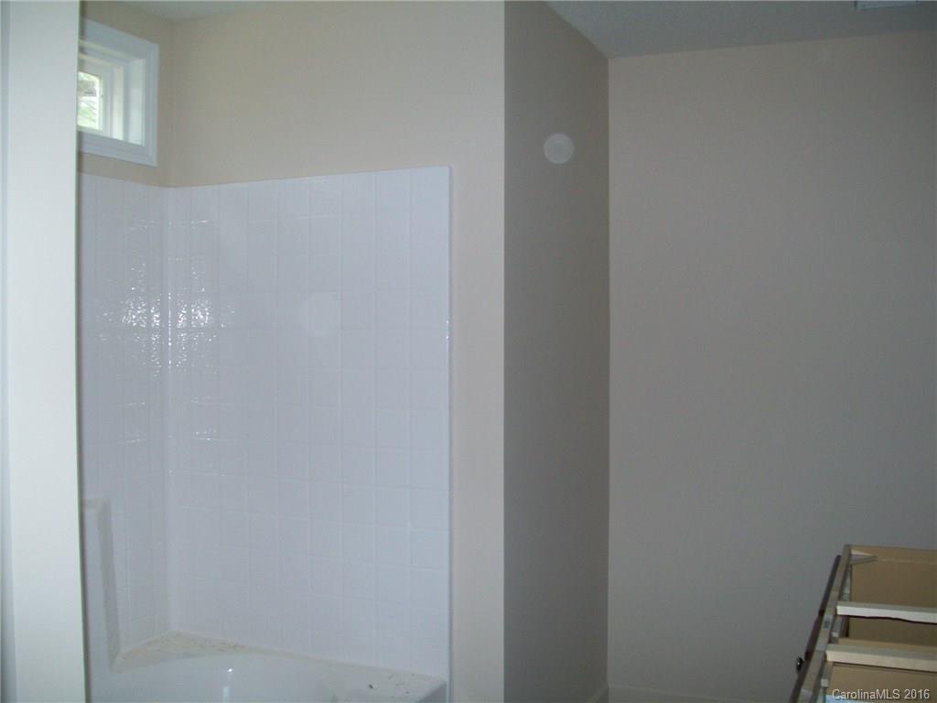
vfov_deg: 39.7
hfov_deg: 51.4
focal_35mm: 36
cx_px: 468
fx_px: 974
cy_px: 352
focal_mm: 6
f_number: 2.7
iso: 64
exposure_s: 1/60
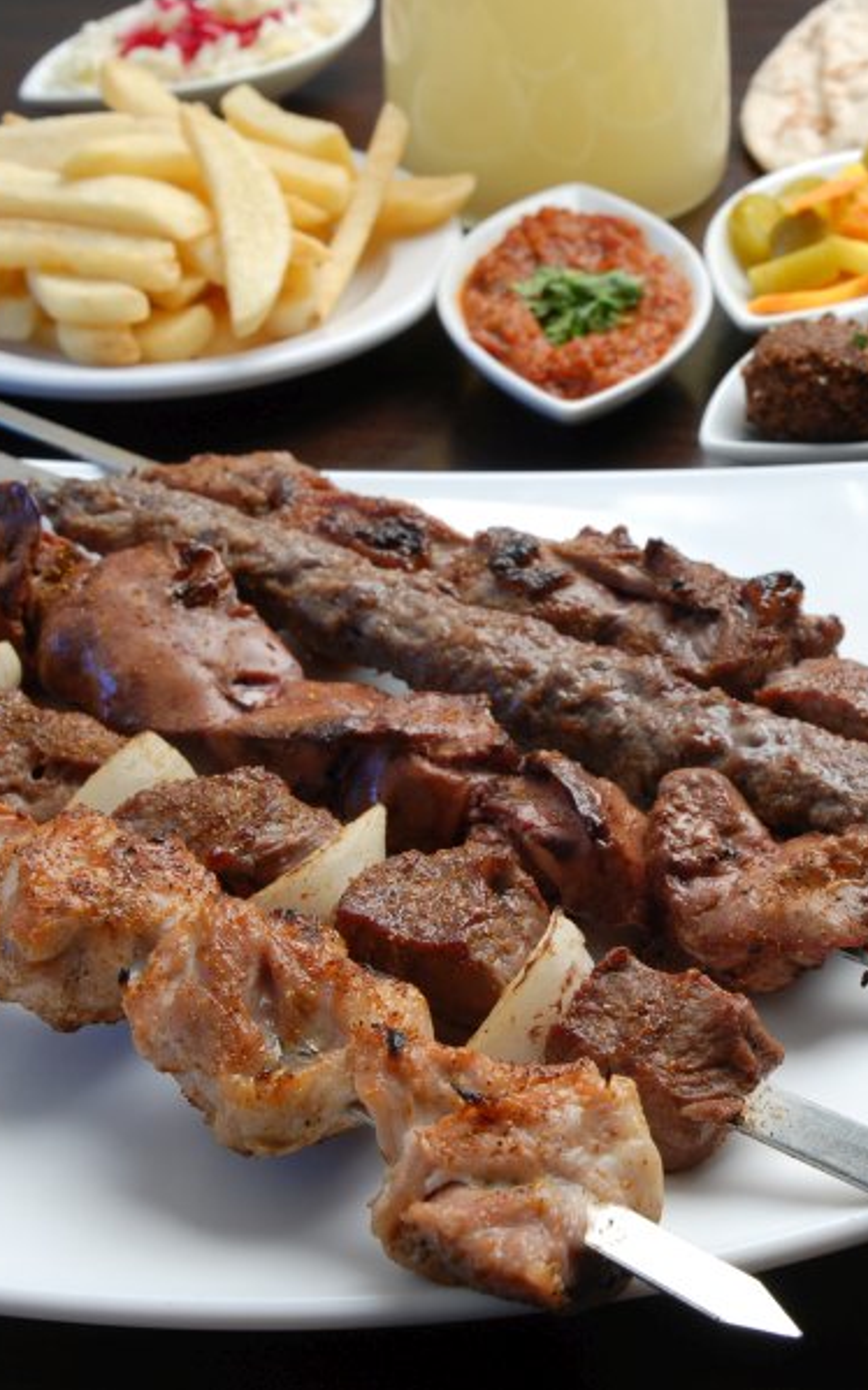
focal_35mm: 69
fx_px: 2613
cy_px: 694
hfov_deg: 18.7
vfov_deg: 29.8
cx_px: 678
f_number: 11
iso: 200
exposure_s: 1/10
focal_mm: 30
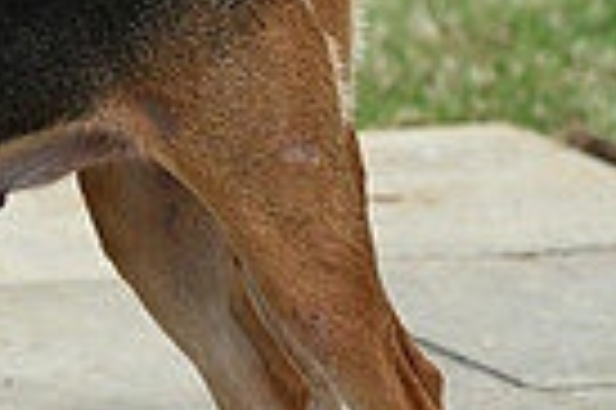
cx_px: -616
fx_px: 8836
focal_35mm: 517
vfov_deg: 2.7
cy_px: 61
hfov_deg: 3.9
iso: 320
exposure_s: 1/1000
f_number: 4.5
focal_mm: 122
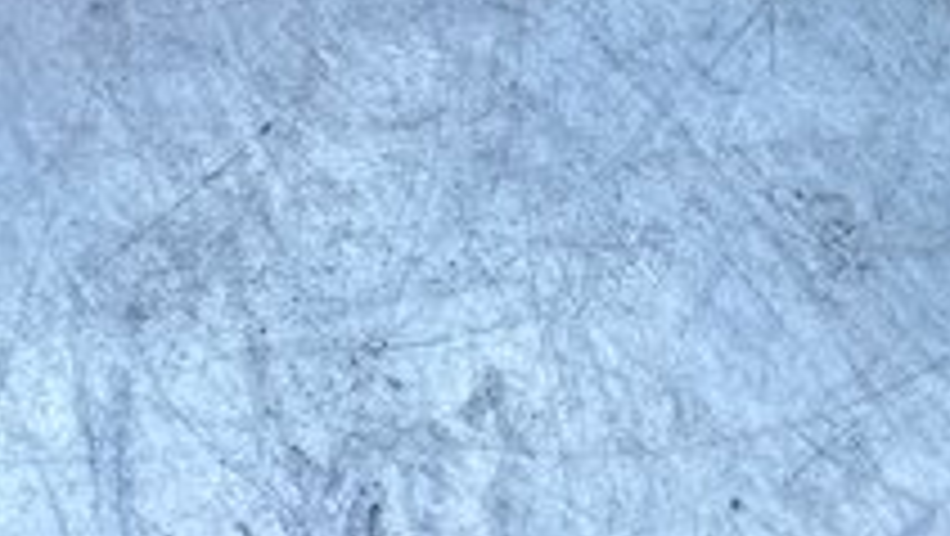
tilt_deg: -37.4
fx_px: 2168
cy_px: -896
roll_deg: -11.7
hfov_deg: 24.4
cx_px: 207
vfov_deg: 11.0
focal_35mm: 86
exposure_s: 1/871
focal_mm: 4.25
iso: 32
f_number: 1.8
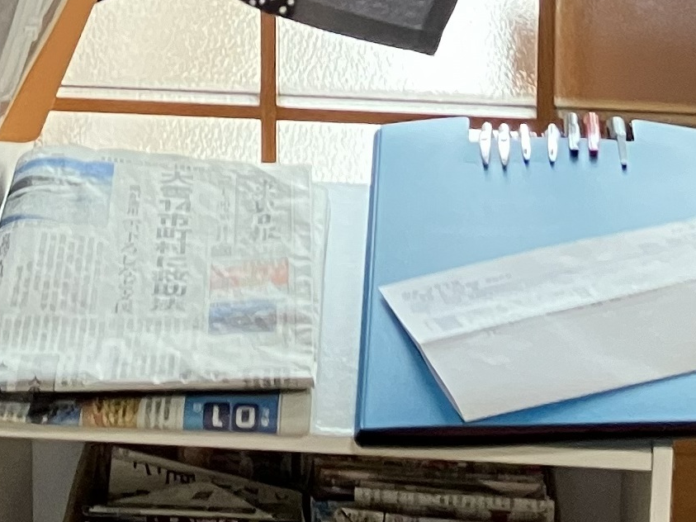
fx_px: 2694
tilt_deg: -12.3
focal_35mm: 134
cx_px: 242
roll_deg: +0.1
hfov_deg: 14.7
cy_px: -588
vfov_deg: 10.1
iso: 100
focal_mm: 3.99
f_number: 1.8
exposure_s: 1/50
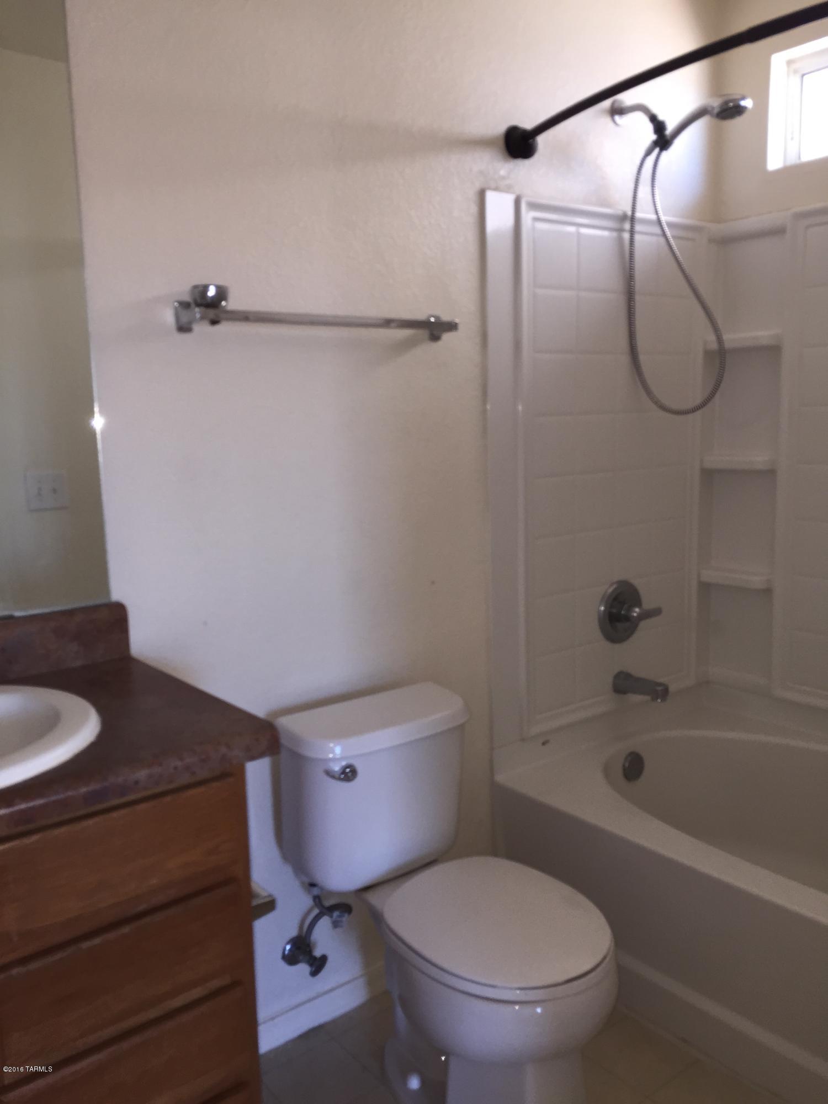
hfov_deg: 48.2
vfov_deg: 61.7
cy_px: 552
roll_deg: +1.4
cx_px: 414
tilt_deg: -8.1
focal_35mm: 29
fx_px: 925
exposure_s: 1/30
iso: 50
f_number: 2.2
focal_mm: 4.15
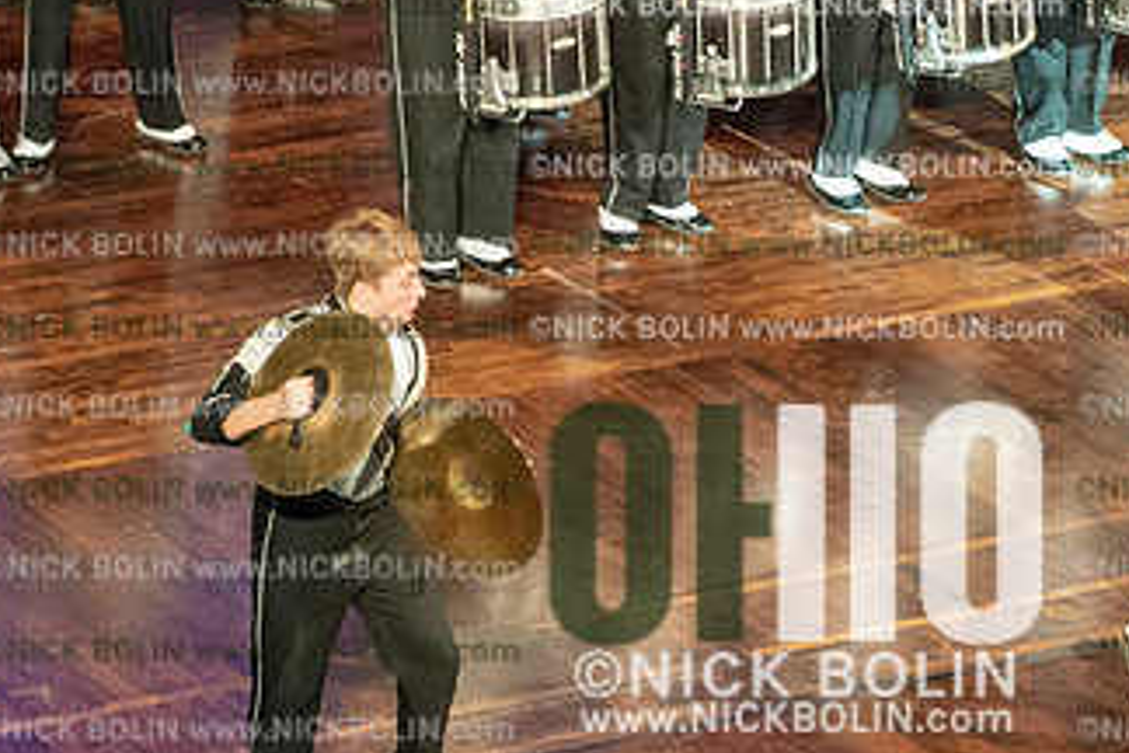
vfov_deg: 4.4
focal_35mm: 313
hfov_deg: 6.6
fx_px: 9815
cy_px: 568
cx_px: 794
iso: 8000
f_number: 5.6
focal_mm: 175
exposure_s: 1/200
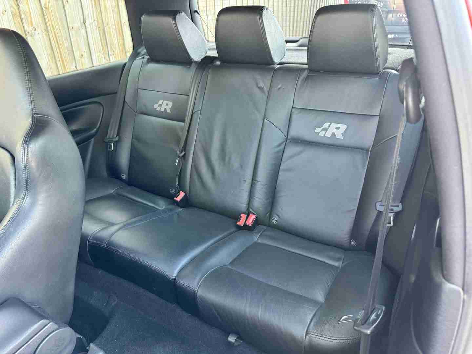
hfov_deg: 71.6
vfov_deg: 56.8
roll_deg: +2.2
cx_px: 236
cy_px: 177
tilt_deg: -26.7
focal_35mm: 24
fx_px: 327
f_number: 1.78
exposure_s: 1/60
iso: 320
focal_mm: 6.76
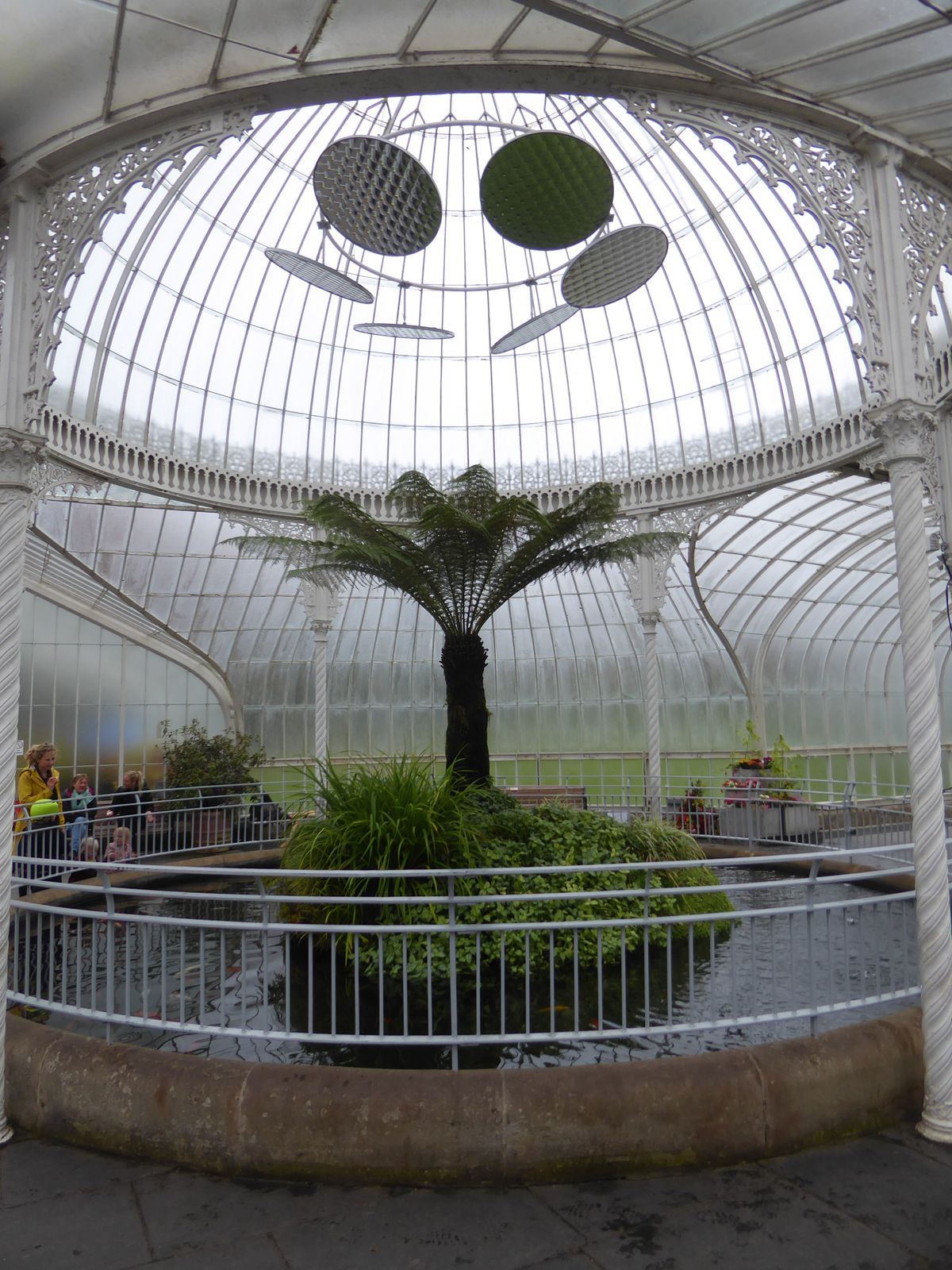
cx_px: 476
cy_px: 635
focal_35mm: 25
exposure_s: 1/125
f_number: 3.3
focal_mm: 4.3
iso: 80
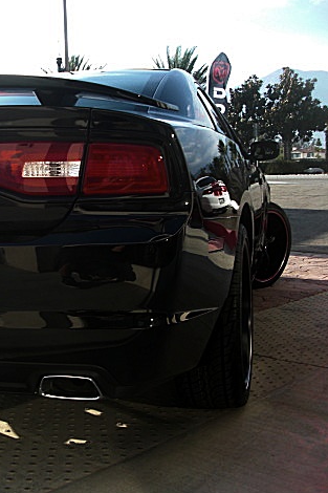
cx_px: 32
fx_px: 697
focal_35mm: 51
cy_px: 248
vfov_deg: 38.9
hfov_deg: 25.6
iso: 50
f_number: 2.8
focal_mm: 6.3
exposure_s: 1/320
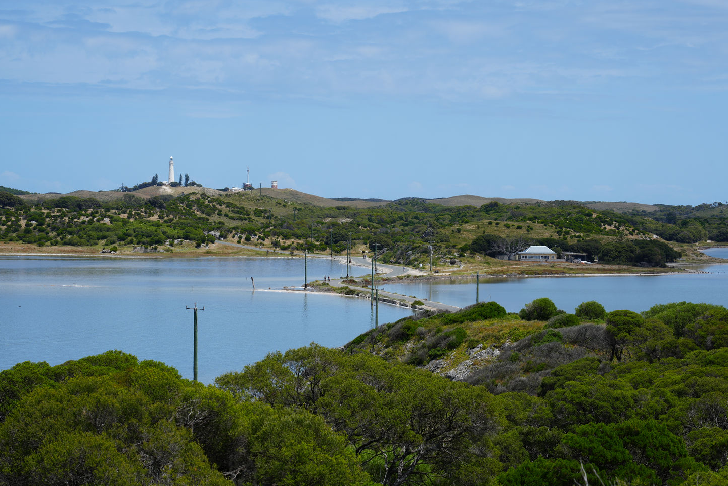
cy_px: 227
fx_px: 2346
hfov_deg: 17.6
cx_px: 379
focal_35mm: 116
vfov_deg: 11.8
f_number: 9
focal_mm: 105
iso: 100
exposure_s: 1/250
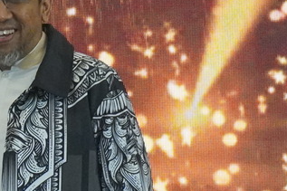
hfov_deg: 5.7
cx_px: -328
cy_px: 149
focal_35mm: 355
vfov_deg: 3.9
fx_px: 2829
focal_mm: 50
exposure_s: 1/160
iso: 6400
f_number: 5.6
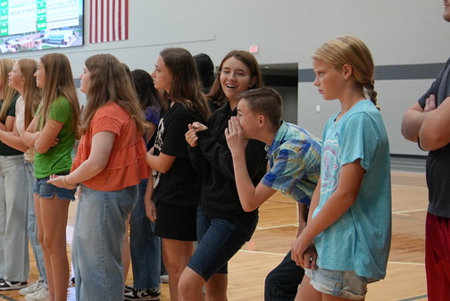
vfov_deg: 21.6
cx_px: 34
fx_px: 788
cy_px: 128
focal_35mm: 63
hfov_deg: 30.3
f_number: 4
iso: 1000
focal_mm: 31
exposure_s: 1/160
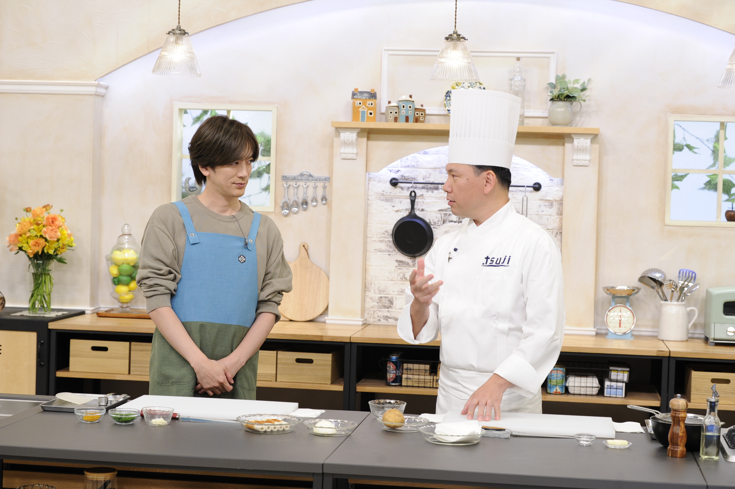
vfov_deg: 19.4
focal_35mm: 70
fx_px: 1428
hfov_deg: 28.9
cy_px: 244
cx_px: 368
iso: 1600
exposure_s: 1/125
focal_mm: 70
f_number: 5
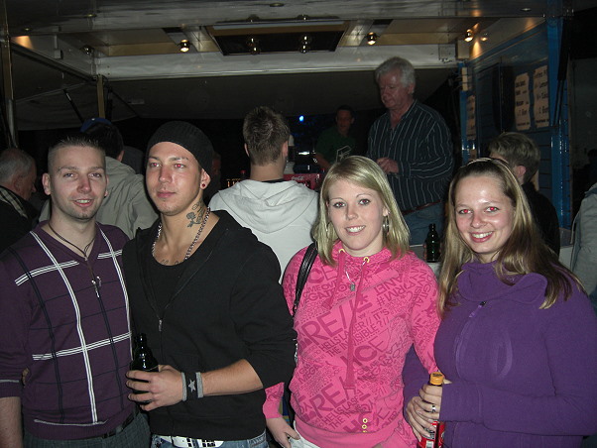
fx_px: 656
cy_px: 224
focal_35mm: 38
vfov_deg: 37.7
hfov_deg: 49.0
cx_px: 298
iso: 200
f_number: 2.8
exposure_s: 1/60
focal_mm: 7.9
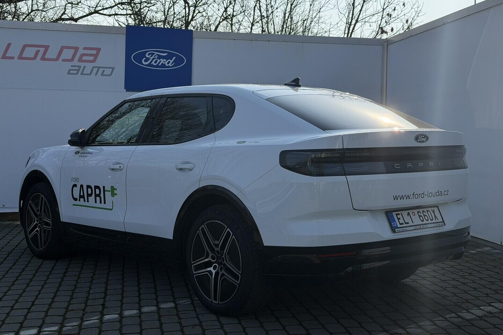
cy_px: 150
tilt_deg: -1.1
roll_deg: -0.5
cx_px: 252
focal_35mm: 50
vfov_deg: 27.0
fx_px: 699
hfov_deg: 39.6
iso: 64
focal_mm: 6.76
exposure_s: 1/6024
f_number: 1.78
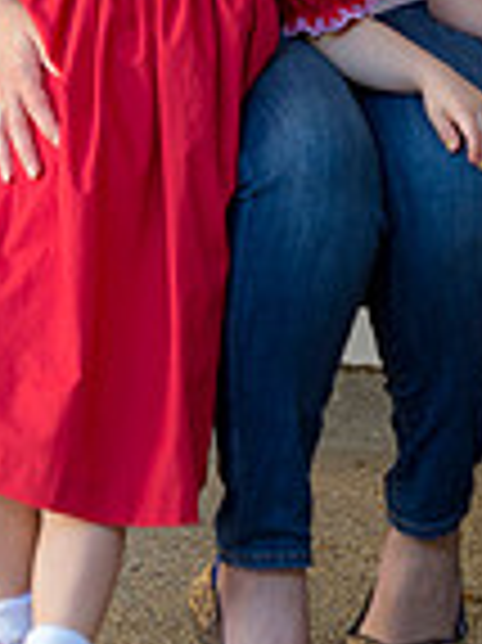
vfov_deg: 6.0
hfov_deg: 4.5
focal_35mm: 332
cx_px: 354
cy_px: 0
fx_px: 6173
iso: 320
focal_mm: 110
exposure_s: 1/200
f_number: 4
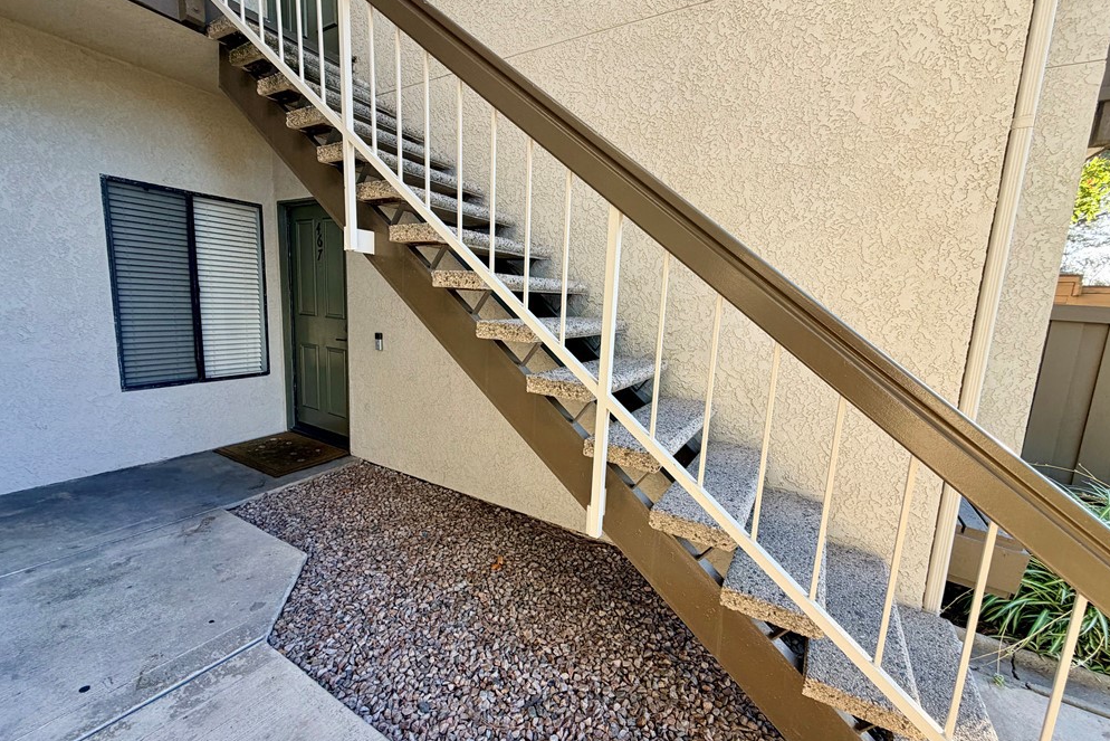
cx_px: 552
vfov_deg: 77.3
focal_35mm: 15
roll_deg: -2.7
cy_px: 368
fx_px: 463
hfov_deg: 100.4
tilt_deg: -8.7
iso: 64
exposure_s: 1/121
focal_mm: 2.22
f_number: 2.2
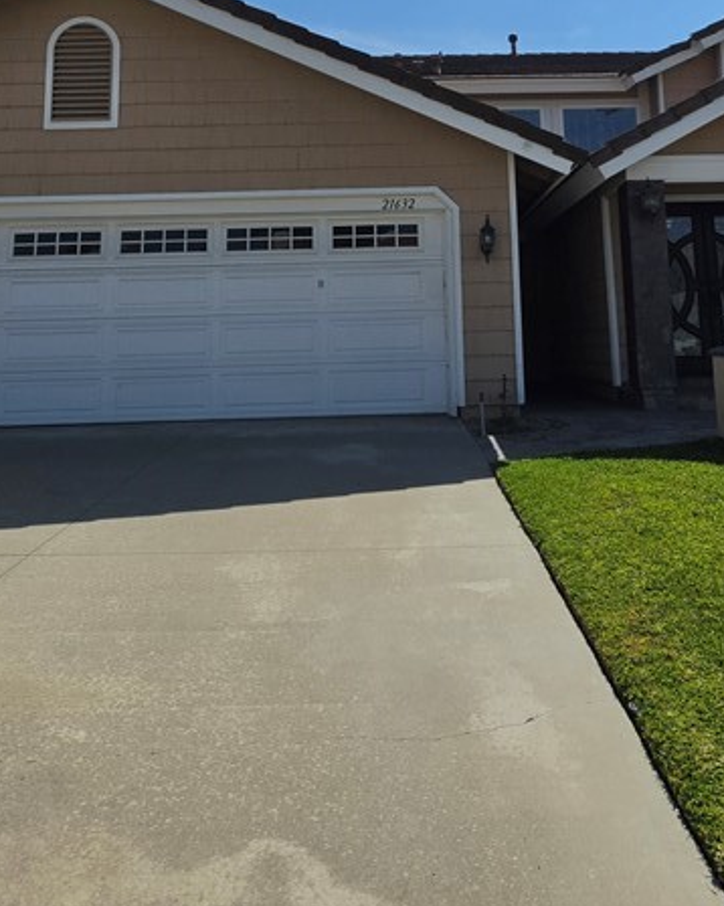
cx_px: 409
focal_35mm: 29
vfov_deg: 56.9
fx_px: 777
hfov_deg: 49.8
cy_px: 206
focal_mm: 2.2
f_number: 1.9
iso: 32
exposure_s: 1/4863
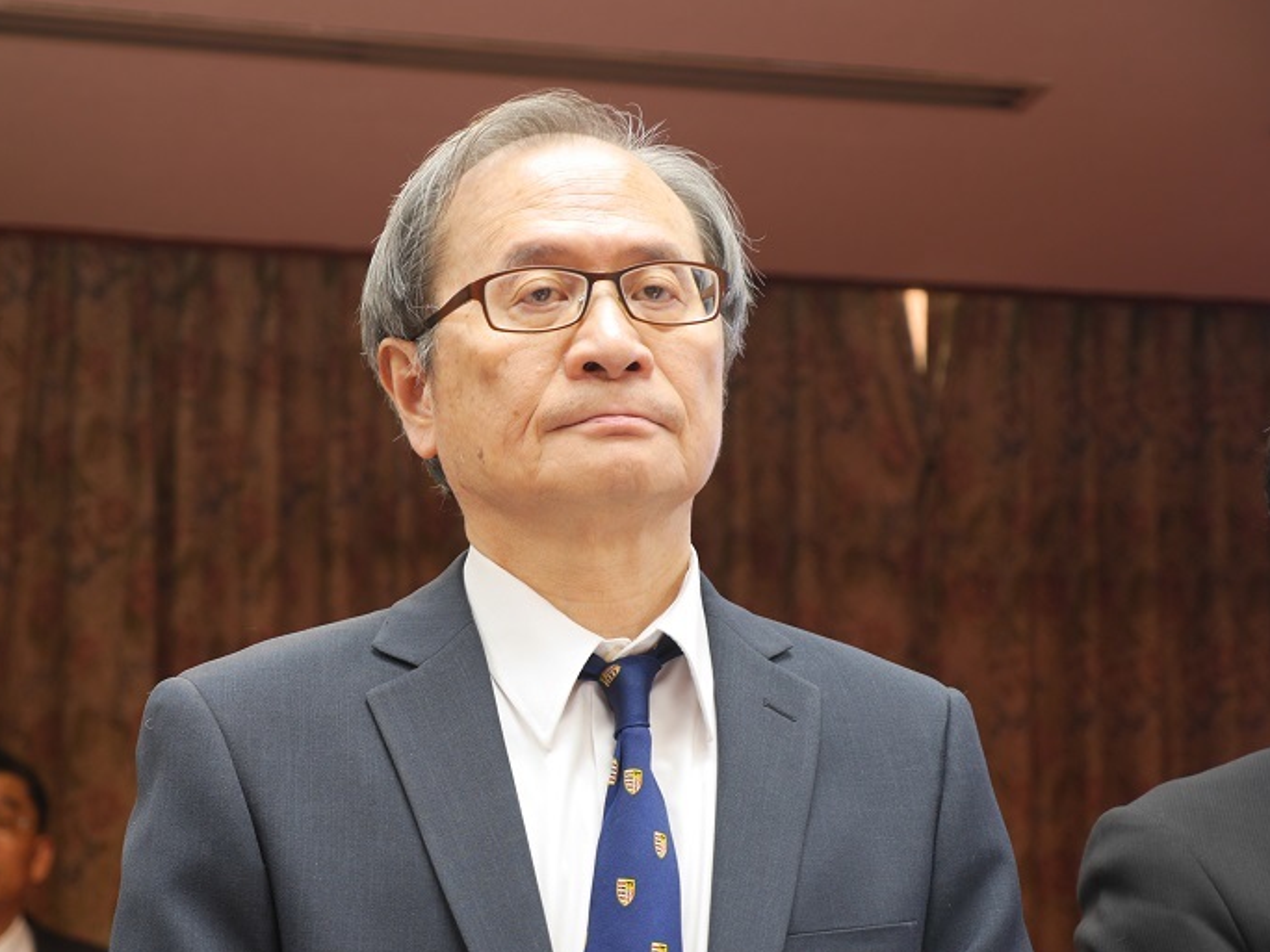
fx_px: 3192
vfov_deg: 17.0
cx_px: 525
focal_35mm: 87
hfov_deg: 22.5
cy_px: 530
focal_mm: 35
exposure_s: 1/30
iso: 200
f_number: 2.8
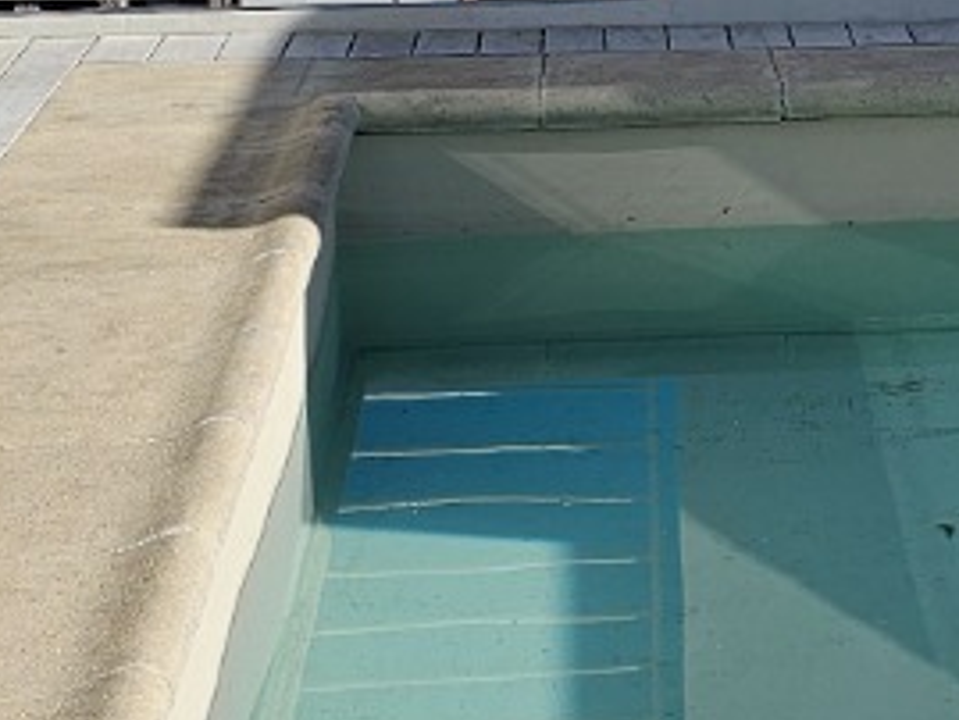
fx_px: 3409
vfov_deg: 12.0
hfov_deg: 15.2
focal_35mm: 123
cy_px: 64
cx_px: 1287
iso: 10
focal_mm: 6.3
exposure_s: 1/1372
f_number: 1.7
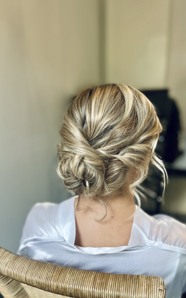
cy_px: 150
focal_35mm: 28
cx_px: 103
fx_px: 227
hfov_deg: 44.5
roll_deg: -0.2
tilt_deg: -16.3
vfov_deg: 66.5
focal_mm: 5.1
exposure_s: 1/60
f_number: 1.6
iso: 160
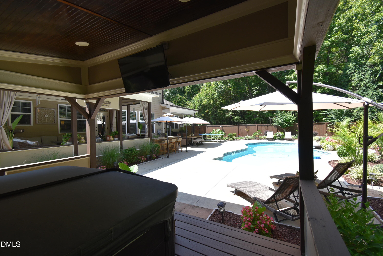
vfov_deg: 77.4
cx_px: 192
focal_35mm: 15
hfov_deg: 100.3
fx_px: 160
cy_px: 128
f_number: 7.1
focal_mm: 10
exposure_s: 1/250
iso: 200
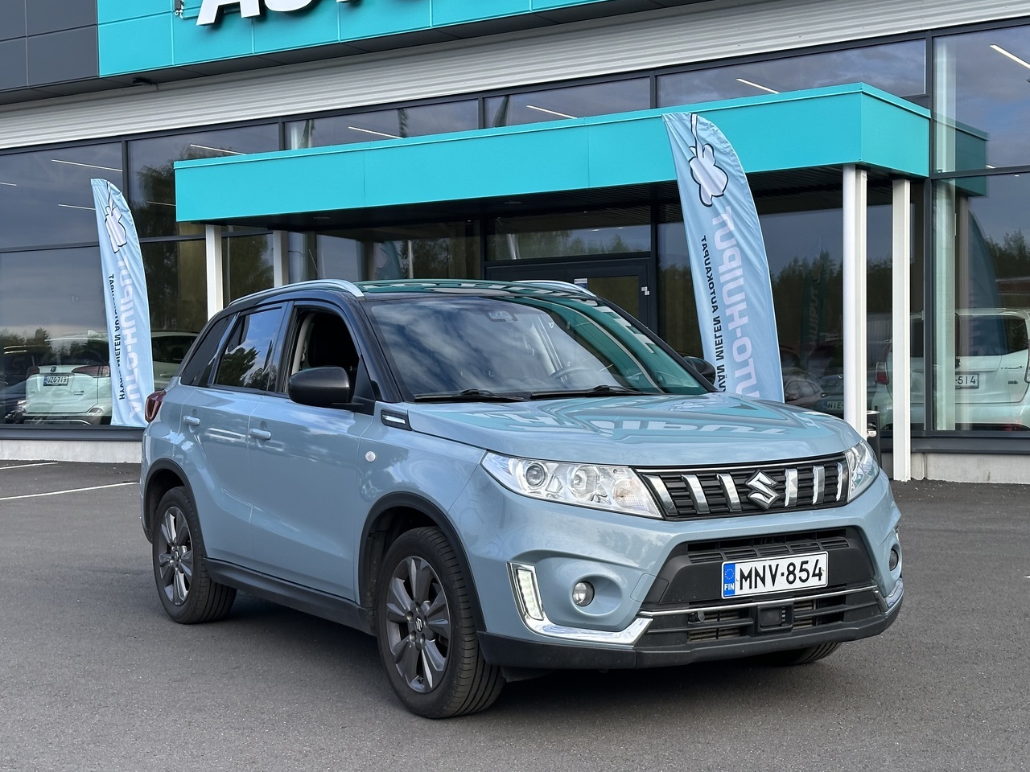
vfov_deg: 27.0
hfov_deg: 35.5
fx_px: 1607
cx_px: 525
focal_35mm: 54
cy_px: 421
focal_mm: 6.86
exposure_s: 1/1171
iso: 64
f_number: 1.78
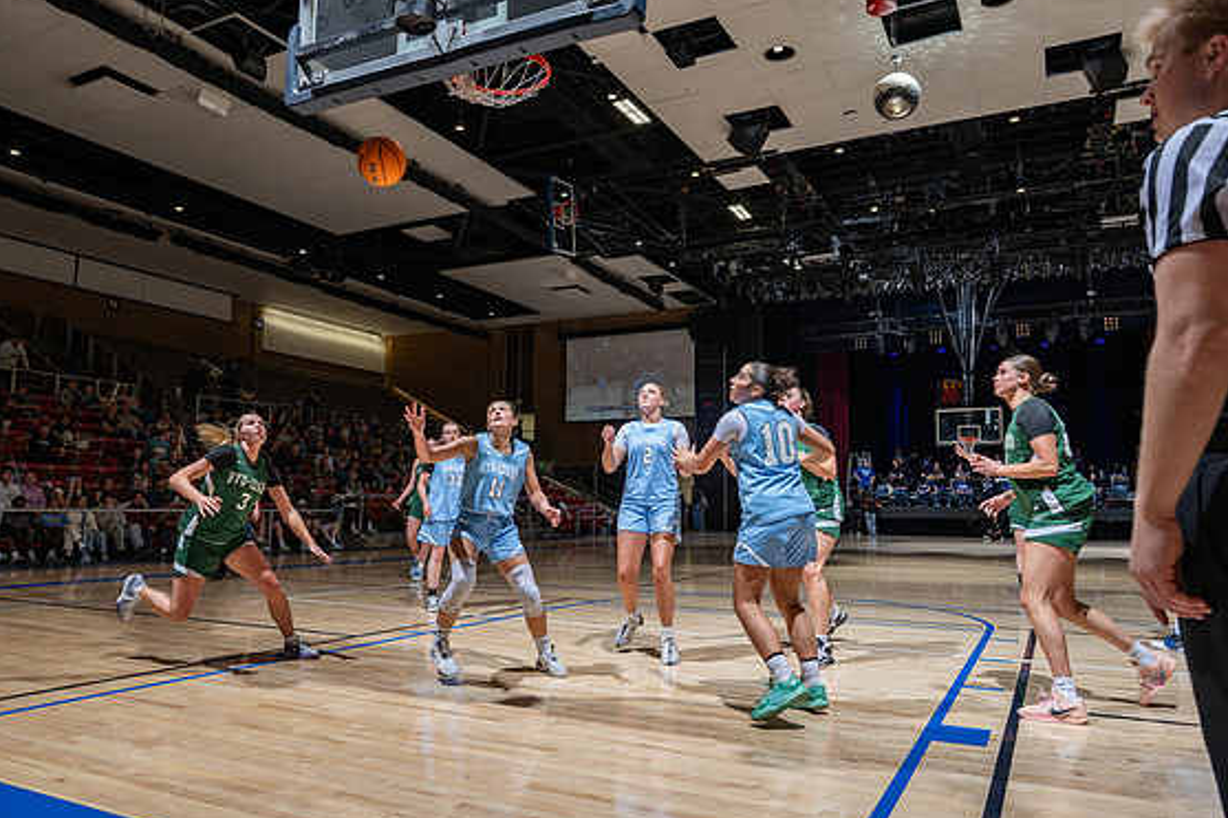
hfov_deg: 71.5
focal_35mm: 25
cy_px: 409
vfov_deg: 51.3
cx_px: 615
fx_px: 852
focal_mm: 24
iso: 80
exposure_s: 1/100
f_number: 5
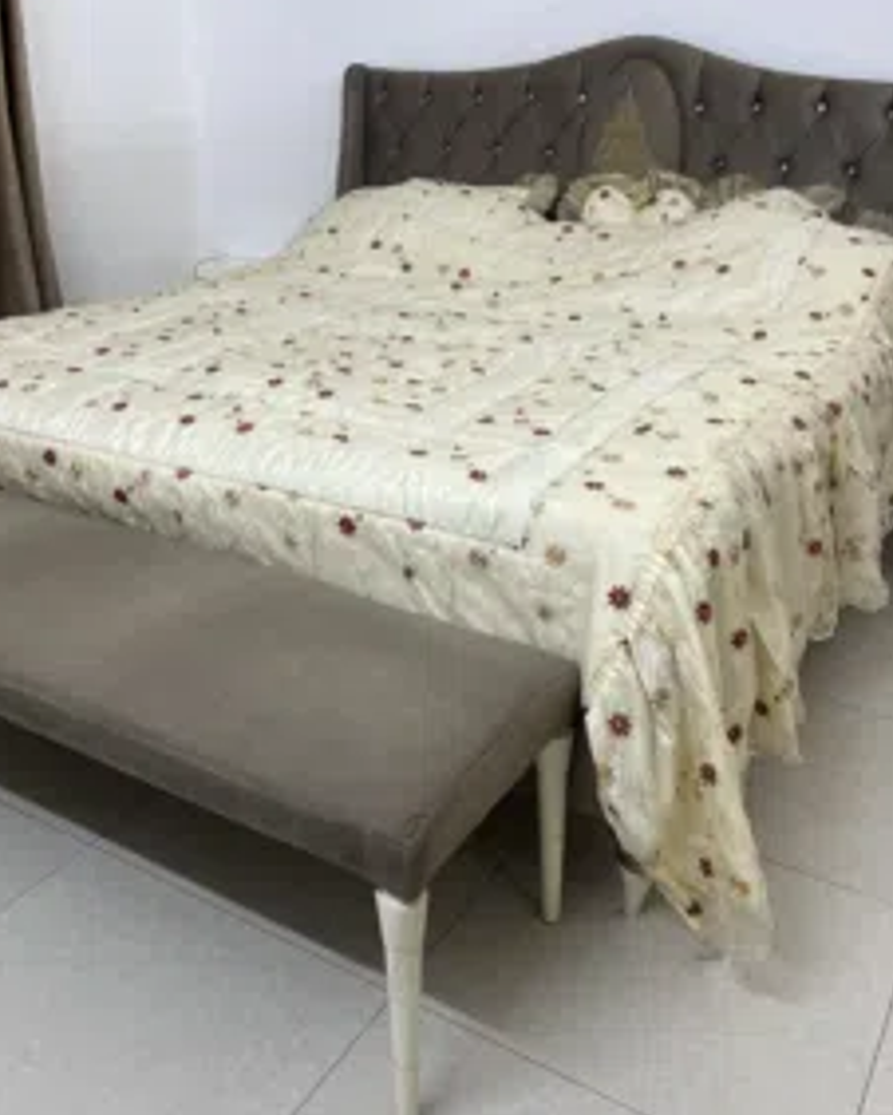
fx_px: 1188
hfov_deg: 41.1
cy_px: 439
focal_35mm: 36
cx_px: 379
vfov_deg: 49.9
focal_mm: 5.7
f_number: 1.5
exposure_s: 1/100
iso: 100
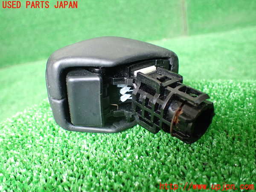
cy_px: 96
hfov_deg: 60.0
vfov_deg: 46.8
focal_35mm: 30
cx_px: 128
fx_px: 222
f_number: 2.3
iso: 800
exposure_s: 1/125
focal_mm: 5.4
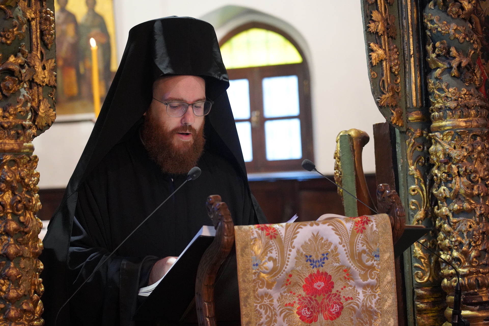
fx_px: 1209
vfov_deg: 15.4
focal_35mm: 89
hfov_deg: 22.9
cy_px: 163
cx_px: 244
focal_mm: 89
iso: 6400
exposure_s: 1/160
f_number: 4
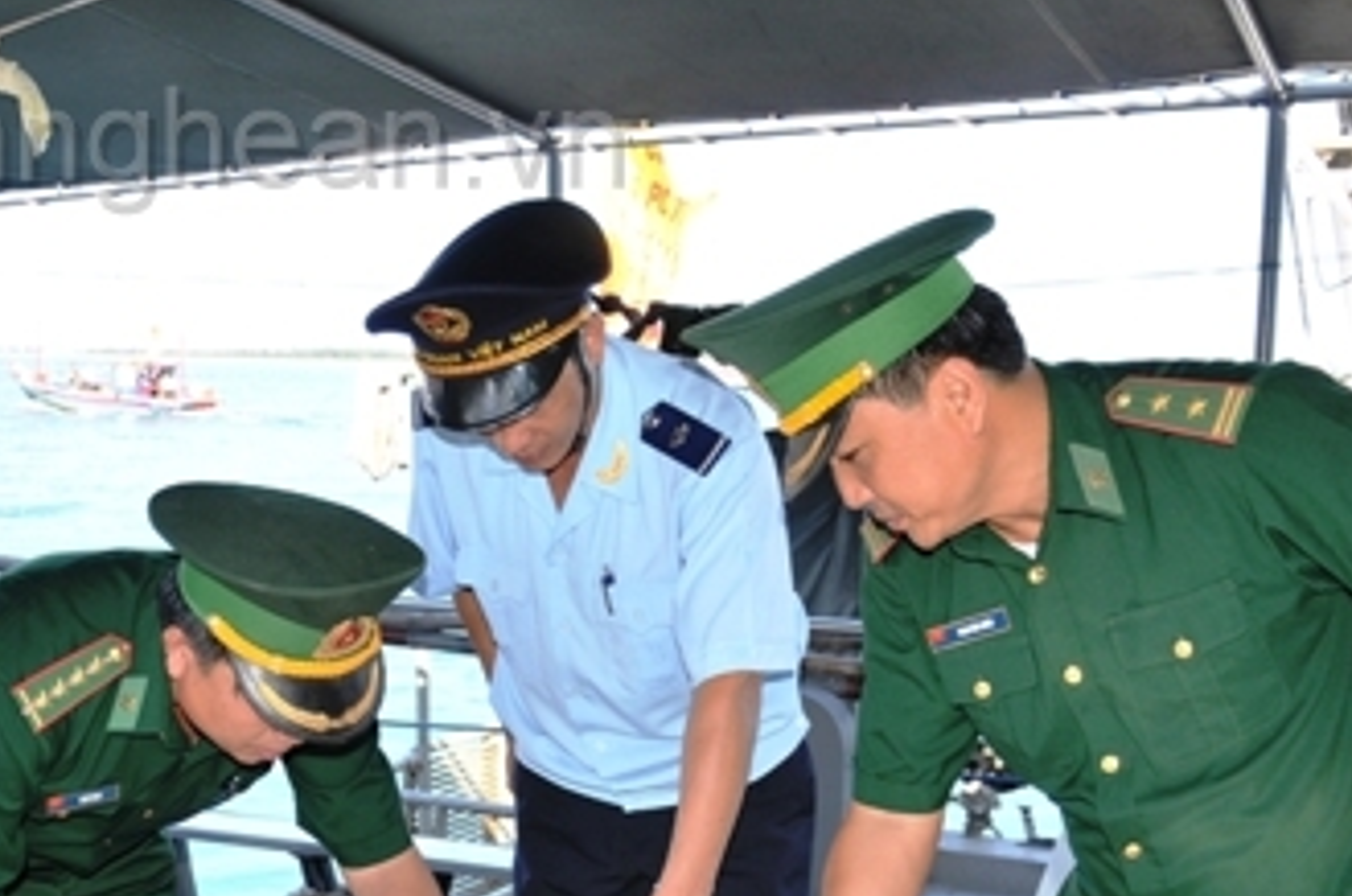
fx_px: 1866
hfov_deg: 39.7
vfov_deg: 26.7
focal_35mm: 50
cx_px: 547
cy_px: 668
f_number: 7.1
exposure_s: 1/250
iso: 200
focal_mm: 21
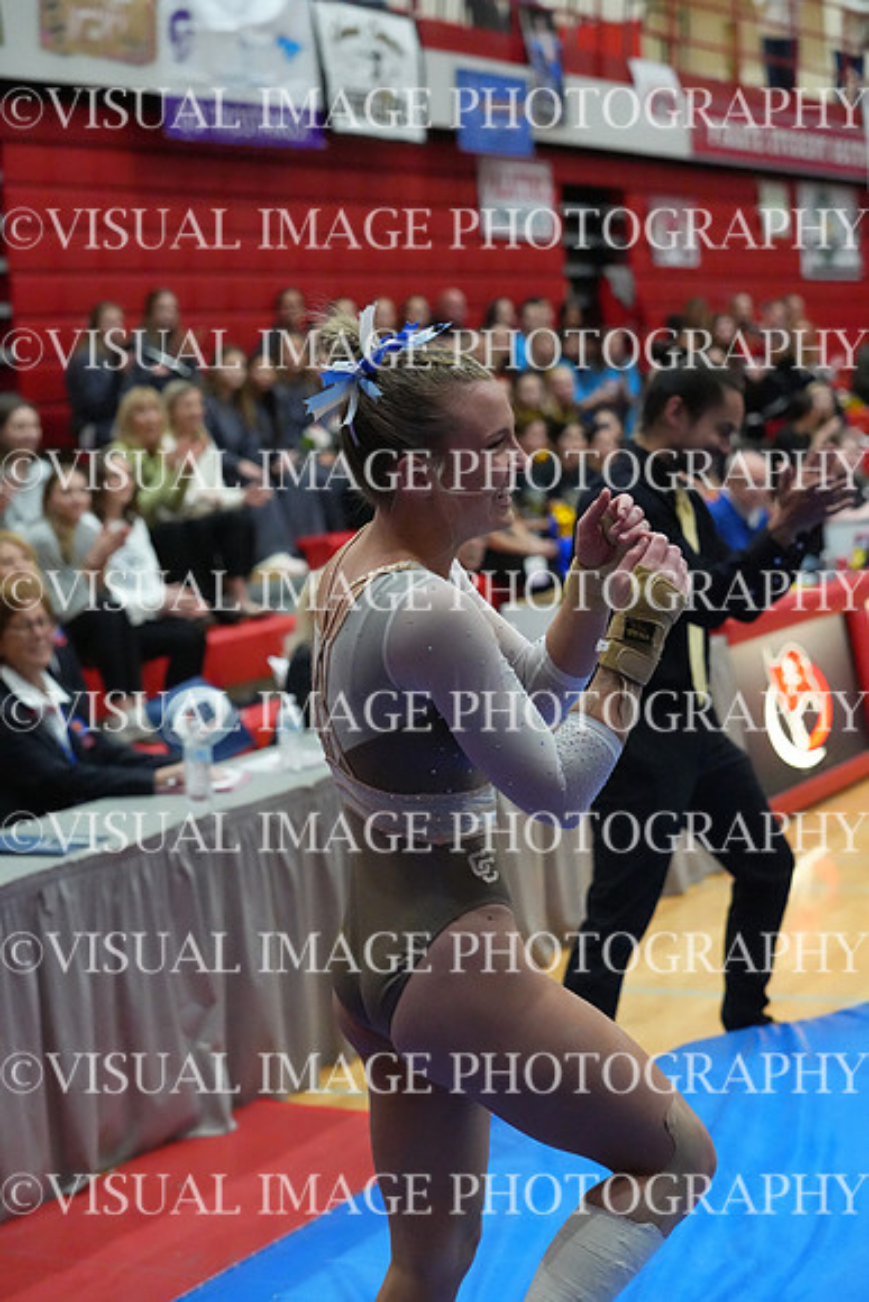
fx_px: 2533
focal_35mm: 70
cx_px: 434
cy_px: 651
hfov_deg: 19.5
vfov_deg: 28.8
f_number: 4
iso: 16000
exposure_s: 1/1250
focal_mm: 70
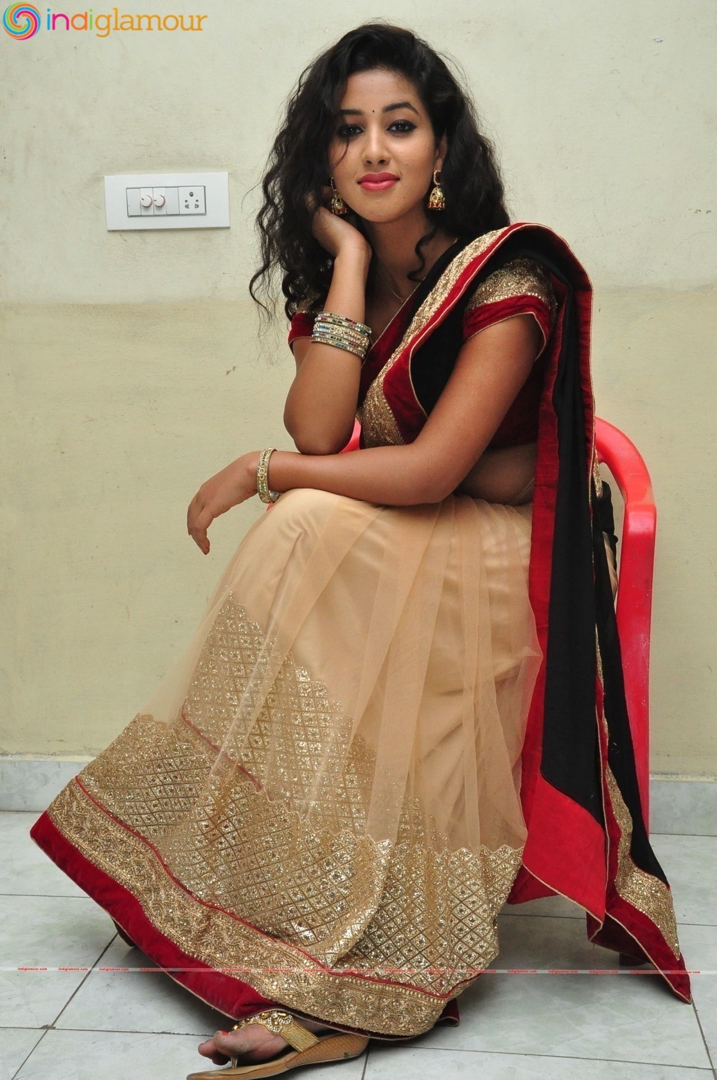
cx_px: 358
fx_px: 1348
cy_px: 540
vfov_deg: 43.7
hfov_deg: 29.8
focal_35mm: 45
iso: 1600
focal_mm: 30
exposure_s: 1/125
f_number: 7.1
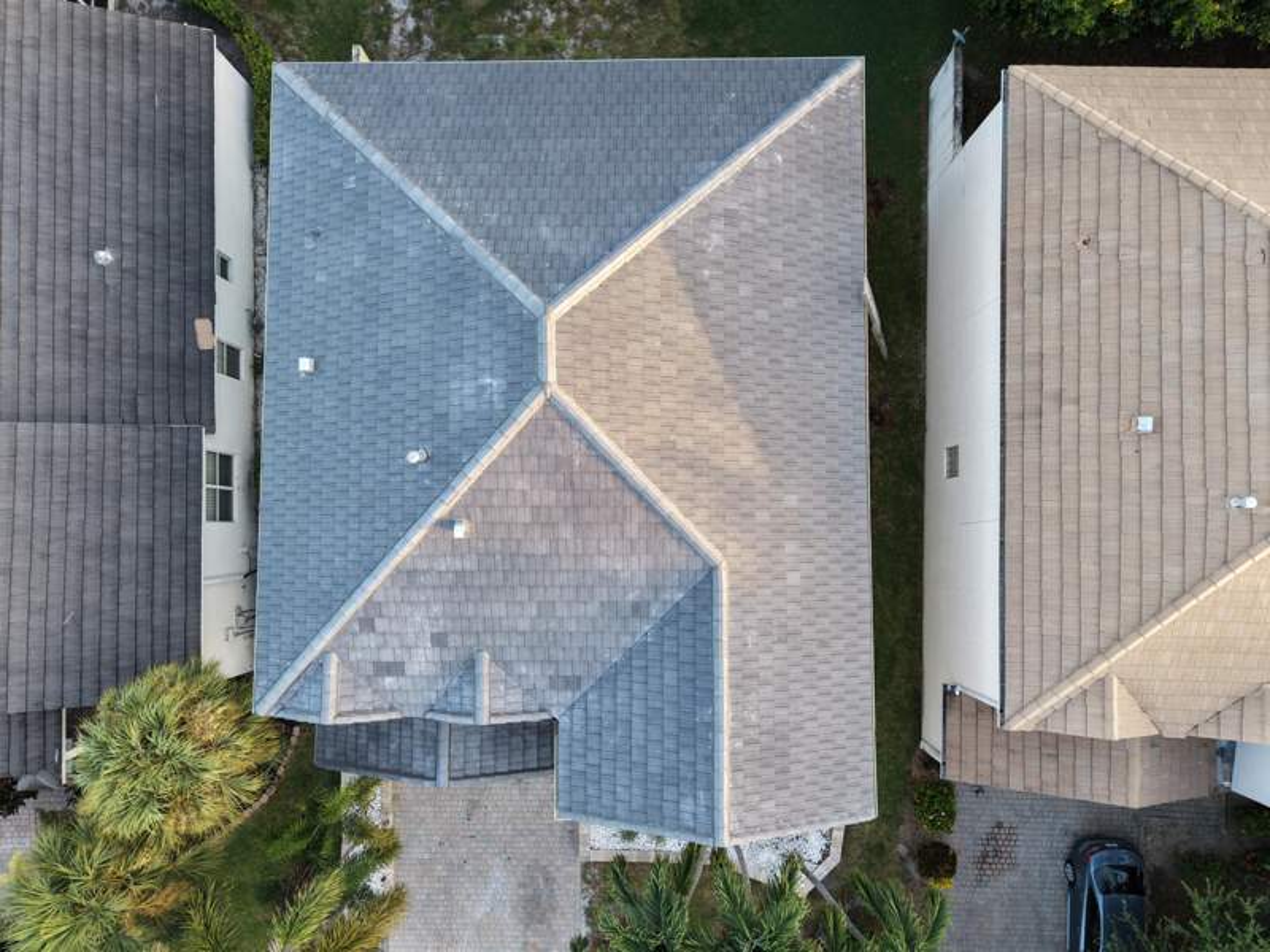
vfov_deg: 56.8
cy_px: 476
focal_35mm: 24
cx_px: 635
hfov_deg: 71.6
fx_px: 881
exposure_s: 1/120
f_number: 1.8
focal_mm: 8.67
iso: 120
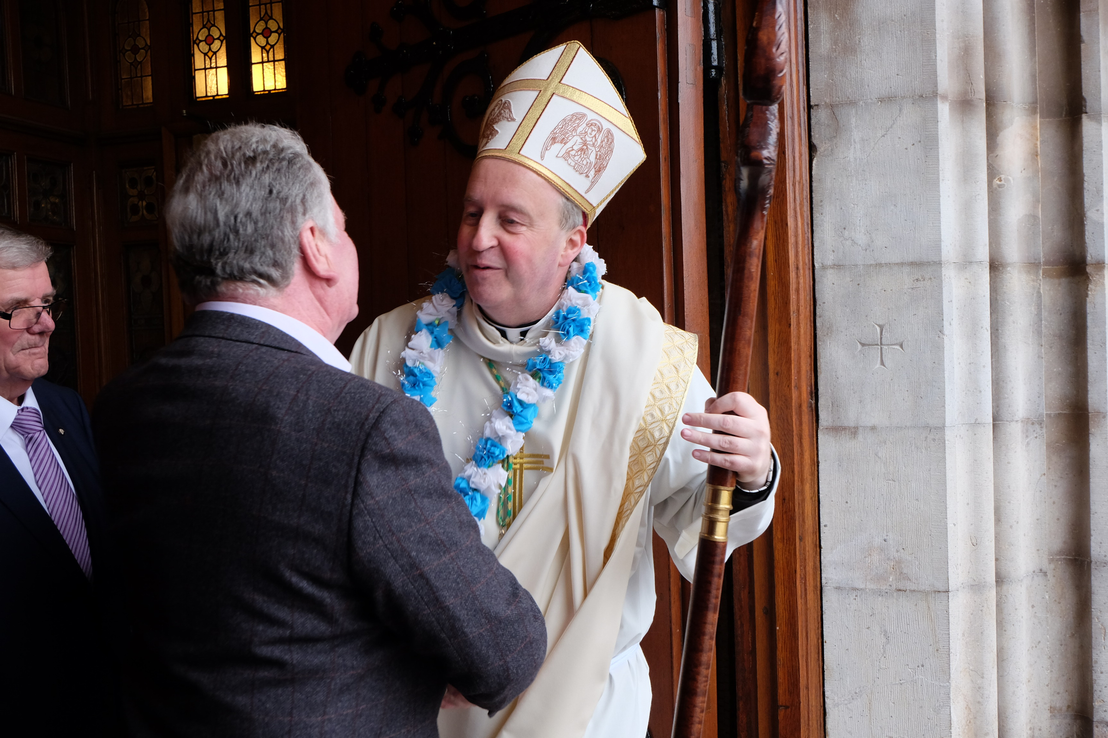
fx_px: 1077
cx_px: 554
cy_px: 369
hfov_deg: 54.4
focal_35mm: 35
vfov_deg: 37.9
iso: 800
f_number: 5
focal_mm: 23.2
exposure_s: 1/100
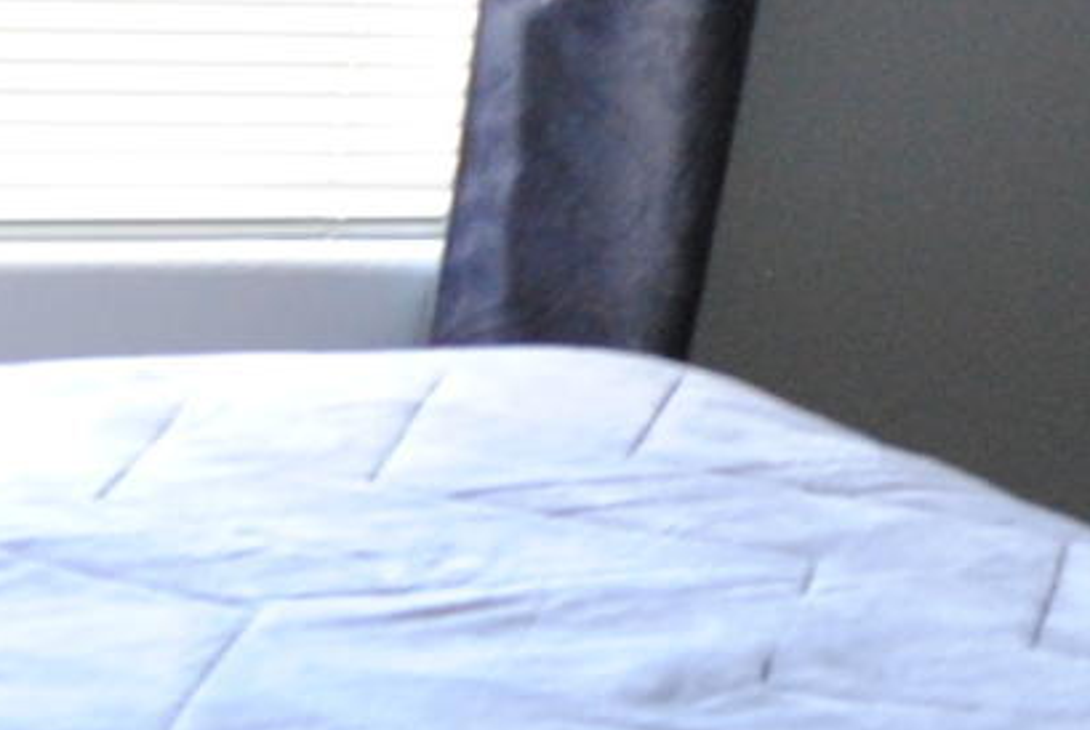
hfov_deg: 10.3
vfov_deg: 7.0
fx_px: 6004
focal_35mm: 198
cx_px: 1127
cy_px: 386
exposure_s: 1/30
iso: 500
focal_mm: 18
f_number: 3.5
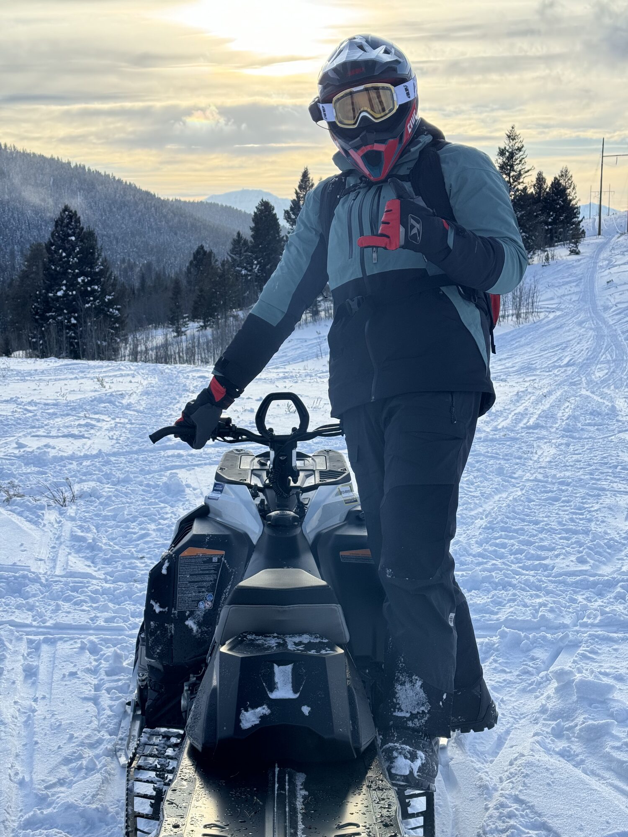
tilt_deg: -8.5
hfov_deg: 30.3
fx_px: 1161
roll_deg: +0.8
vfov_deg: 39.7
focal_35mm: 48
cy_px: 418
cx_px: 314
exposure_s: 1/2415
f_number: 1.78
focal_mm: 6.76
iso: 64
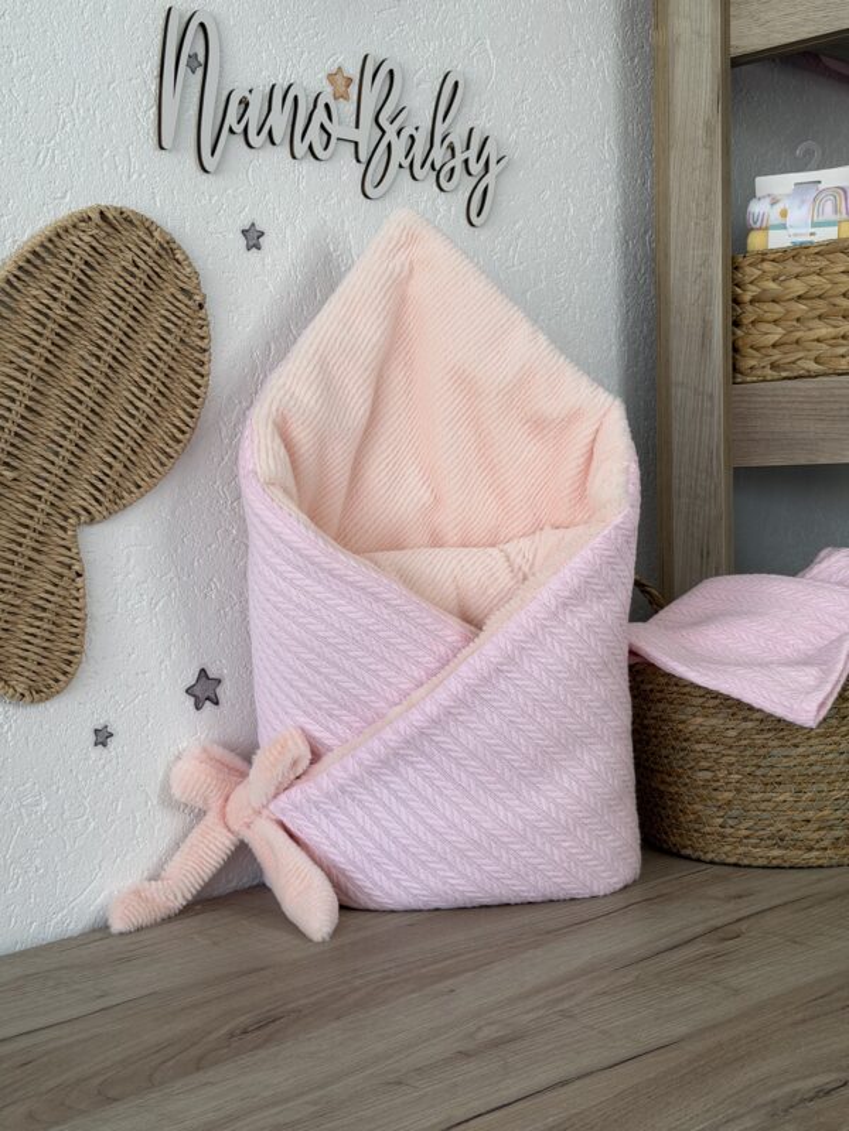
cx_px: 424
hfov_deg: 30.3
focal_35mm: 48
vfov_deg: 39.7
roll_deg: +1.5
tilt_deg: -4.0
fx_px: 1570
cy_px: 566
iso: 64
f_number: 1.78
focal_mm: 6.76
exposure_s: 1/366
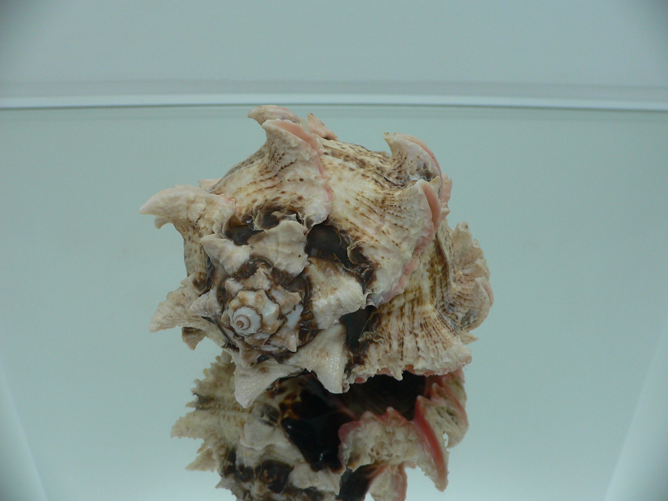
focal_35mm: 35
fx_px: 675
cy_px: 250
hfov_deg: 52.6
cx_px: 334
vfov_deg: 40.7
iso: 80
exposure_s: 1/60
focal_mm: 4.6
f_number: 2.8
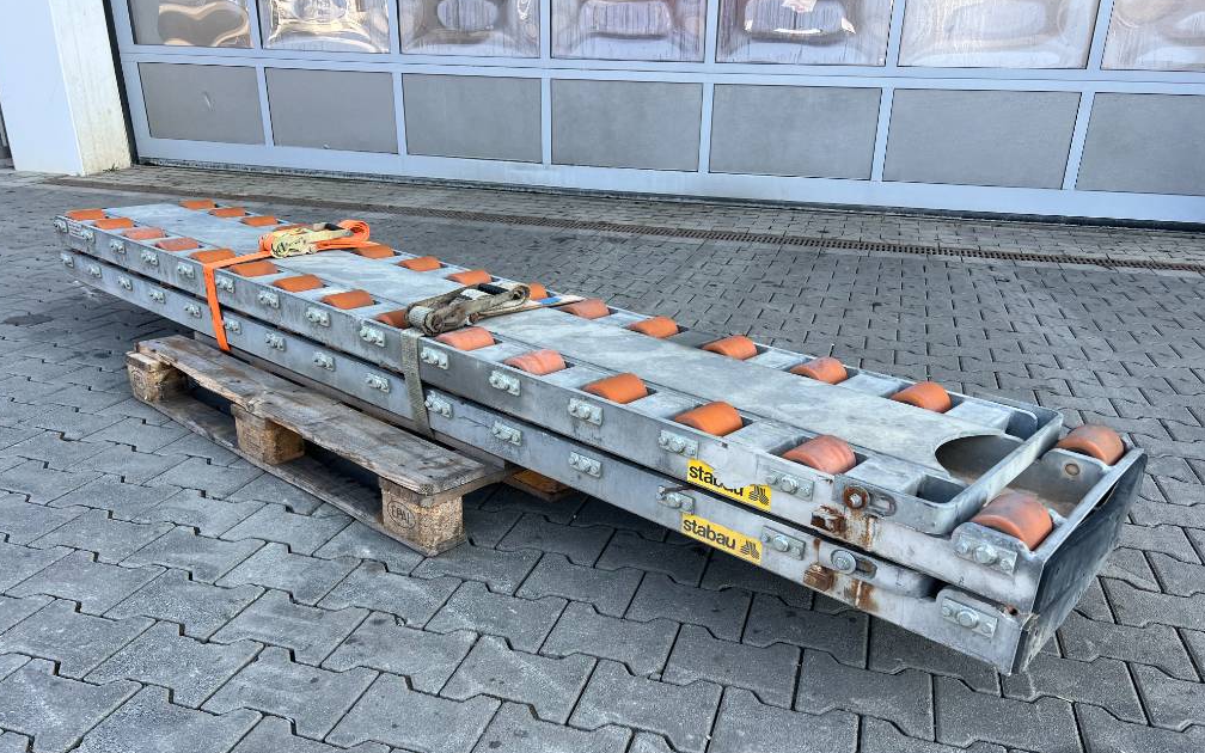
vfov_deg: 44.4
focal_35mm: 28
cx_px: 599
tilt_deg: -24.5
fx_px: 920
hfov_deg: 66.5
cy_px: 427
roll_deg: -0.6
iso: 50
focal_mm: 5.7
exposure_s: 1/581
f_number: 1.5
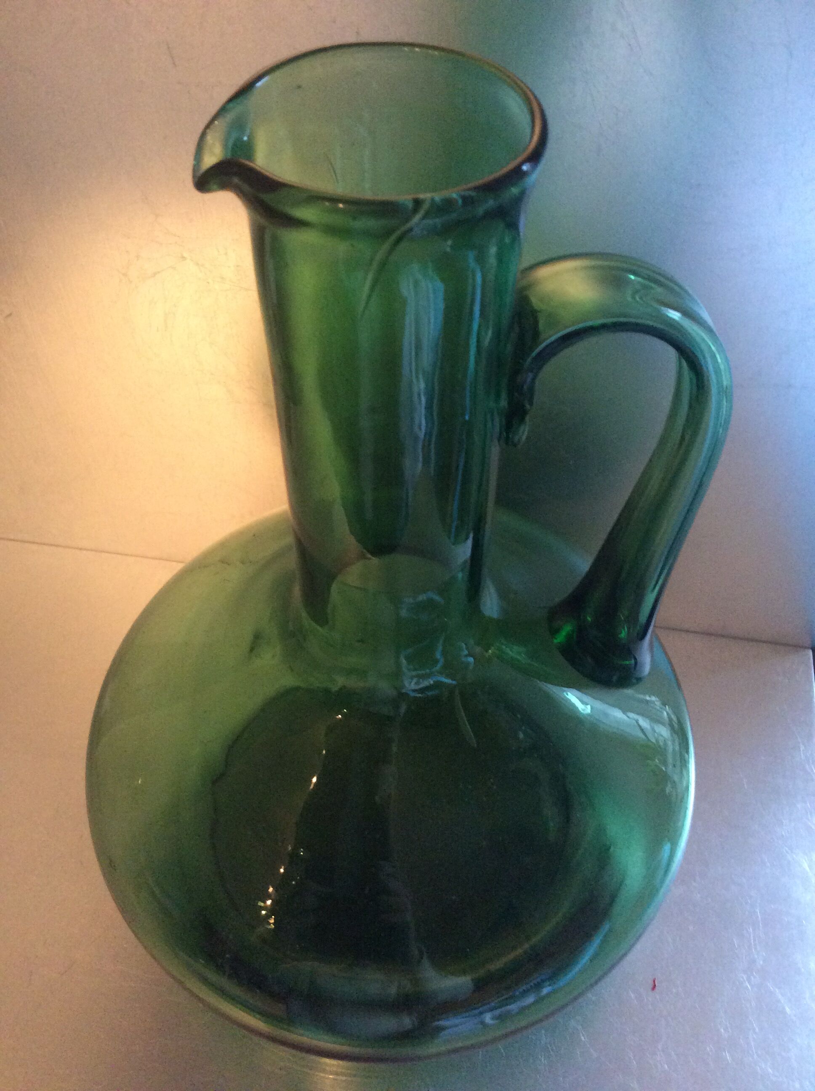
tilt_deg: -52.3
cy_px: 546
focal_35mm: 32
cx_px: 408
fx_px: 1007
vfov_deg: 56.9
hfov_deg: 44.1
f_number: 2.4
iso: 250
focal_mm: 3.3
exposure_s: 1/25
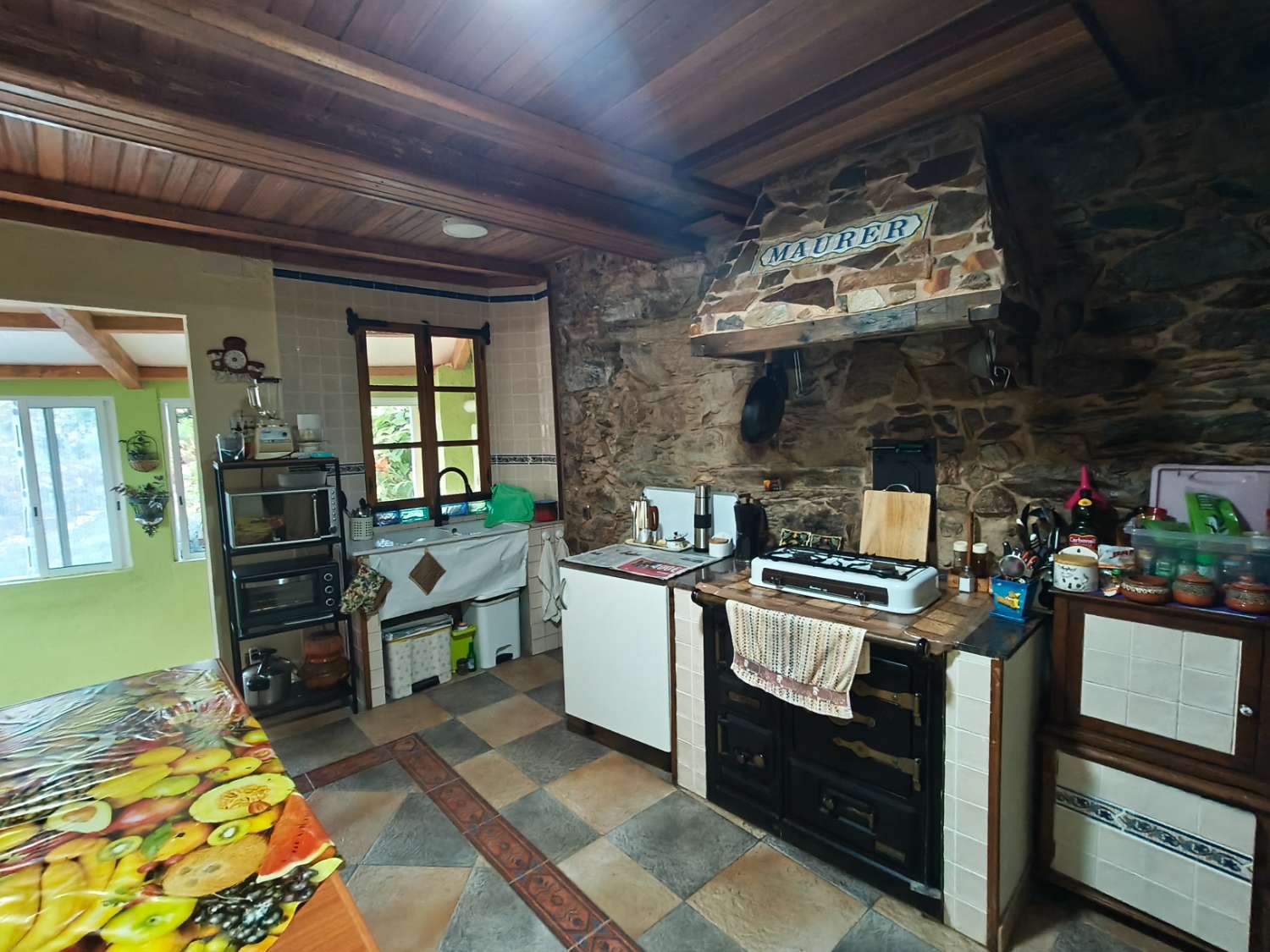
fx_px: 550
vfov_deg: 81.7
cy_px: 476
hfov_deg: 98.2
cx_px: 635
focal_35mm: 15
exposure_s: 1/33.3
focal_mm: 1.67
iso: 640
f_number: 2.2
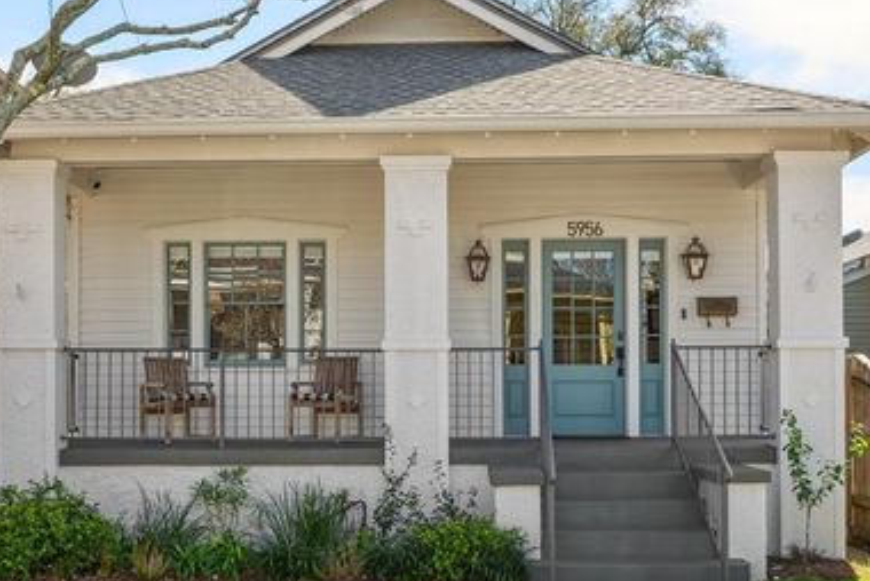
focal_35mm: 46
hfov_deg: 42.7
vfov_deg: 29.3
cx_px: 417
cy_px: 289
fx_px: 1112
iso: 400
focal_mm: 35
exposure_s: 1/200
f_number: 11
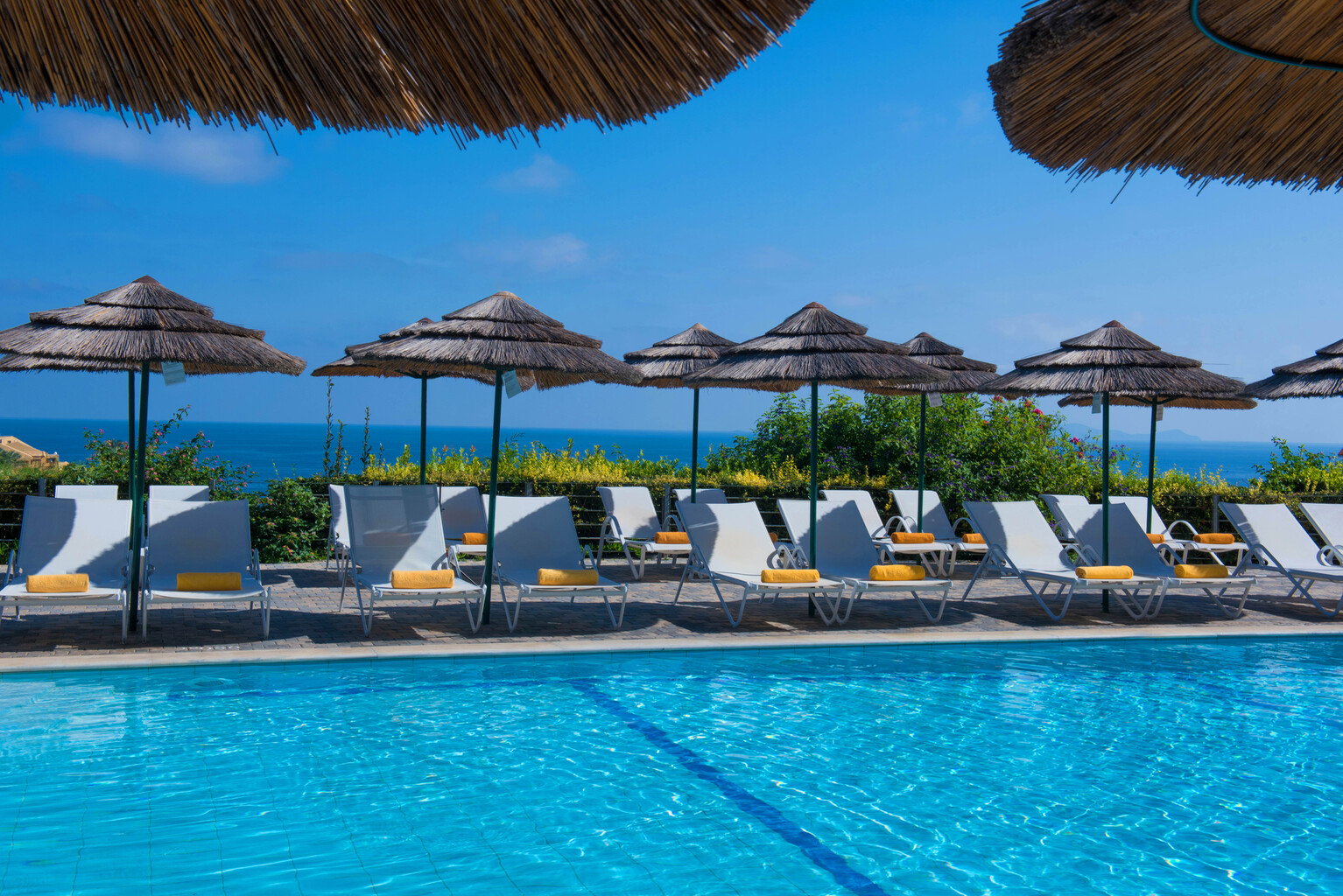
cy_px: 448
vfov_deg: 30.5
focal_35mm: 44
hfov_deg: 44.5
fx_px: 1642
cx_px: 672
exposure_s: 1/200
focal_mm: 44
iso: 200
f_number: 14
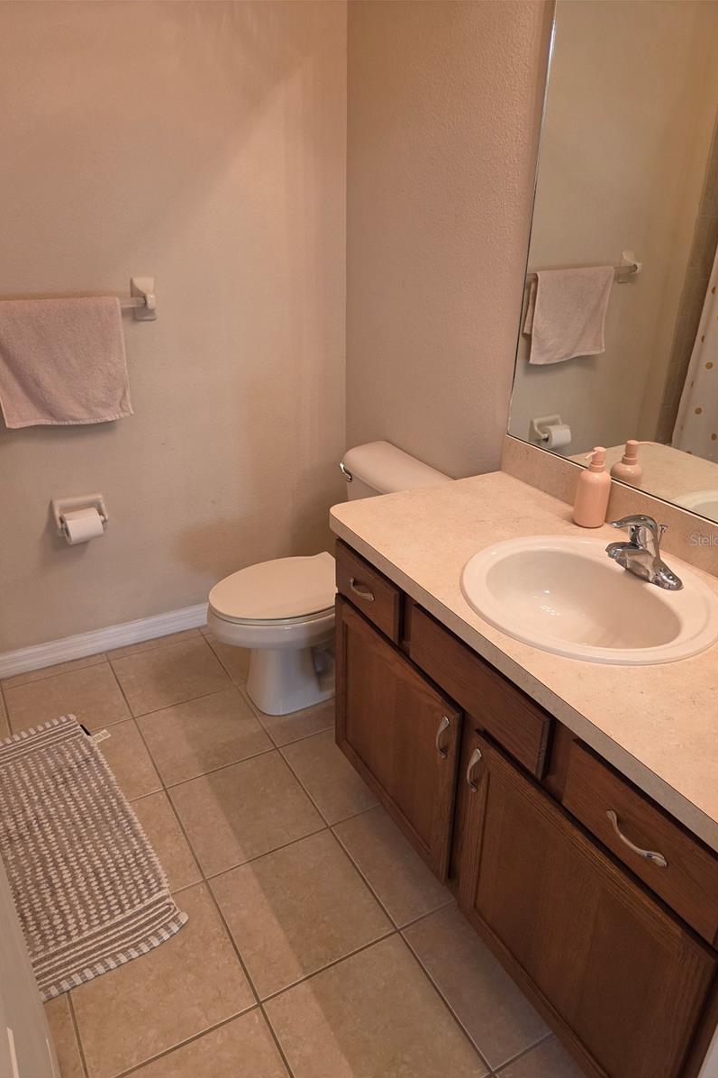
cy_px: 540
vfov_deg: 73.8
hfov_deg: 53.1
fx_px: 718
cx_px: 349
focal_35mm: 24
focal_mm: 5.4
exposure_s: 1/120
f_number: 1.8
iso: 320
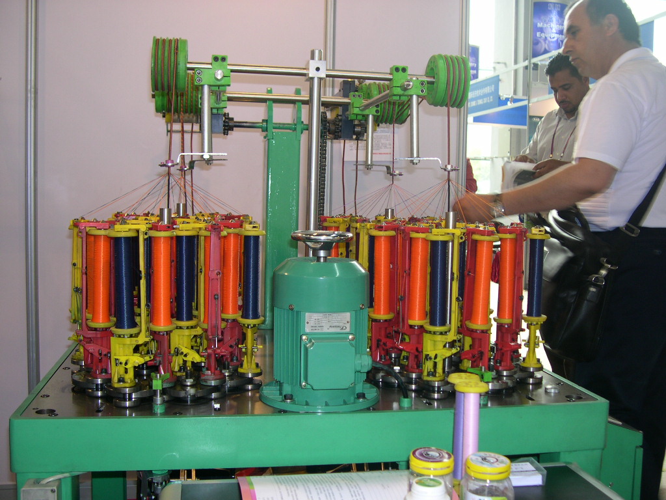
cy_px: 250
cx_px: 333
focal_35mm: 38
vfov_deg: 37.7
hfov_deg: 49.0
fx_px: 731
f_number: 2.8
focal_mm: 8
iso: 100
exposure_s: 1/30
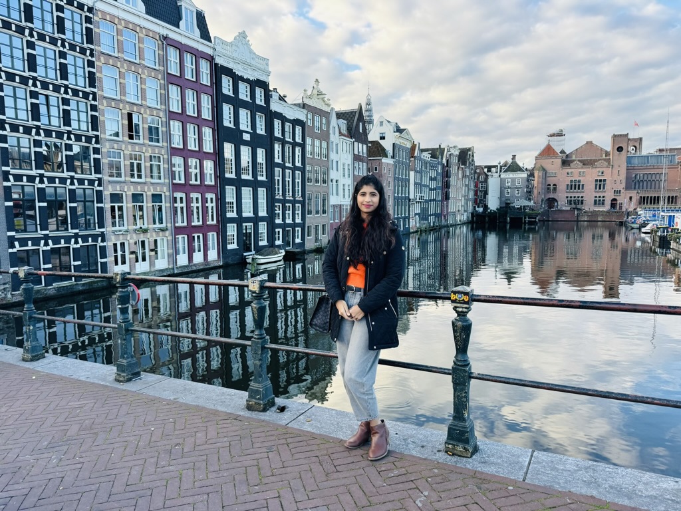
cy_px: 256
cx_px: 340
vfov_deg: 56.8
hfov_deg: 71.6
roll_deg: -0.1
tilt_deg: -7.3
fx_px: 472
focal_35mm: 24
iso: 80
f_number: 1.78
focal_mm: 6.86
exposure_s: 1/488
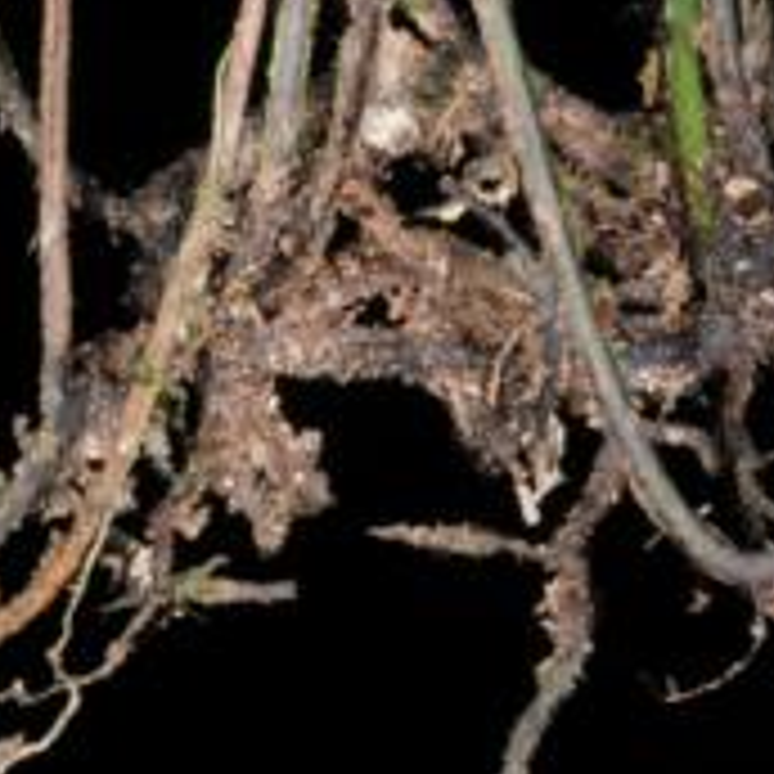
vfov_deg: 6.6
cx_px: 540
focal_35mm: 266
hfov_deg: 6.6
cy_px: 362
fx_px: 6729
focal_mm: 60
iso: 200
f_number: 32
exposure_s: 1/60
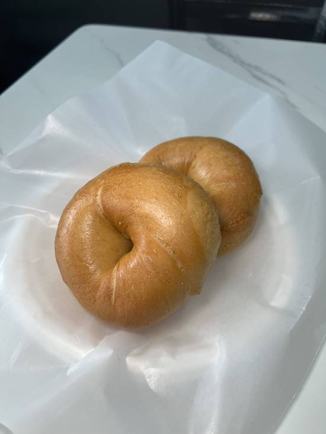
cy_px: 217
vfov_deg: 67.3
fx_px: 326
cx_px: 163
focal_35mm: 26
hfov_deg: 53.1
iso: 40
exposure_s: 1/256
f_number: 1.5
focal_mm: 5.7
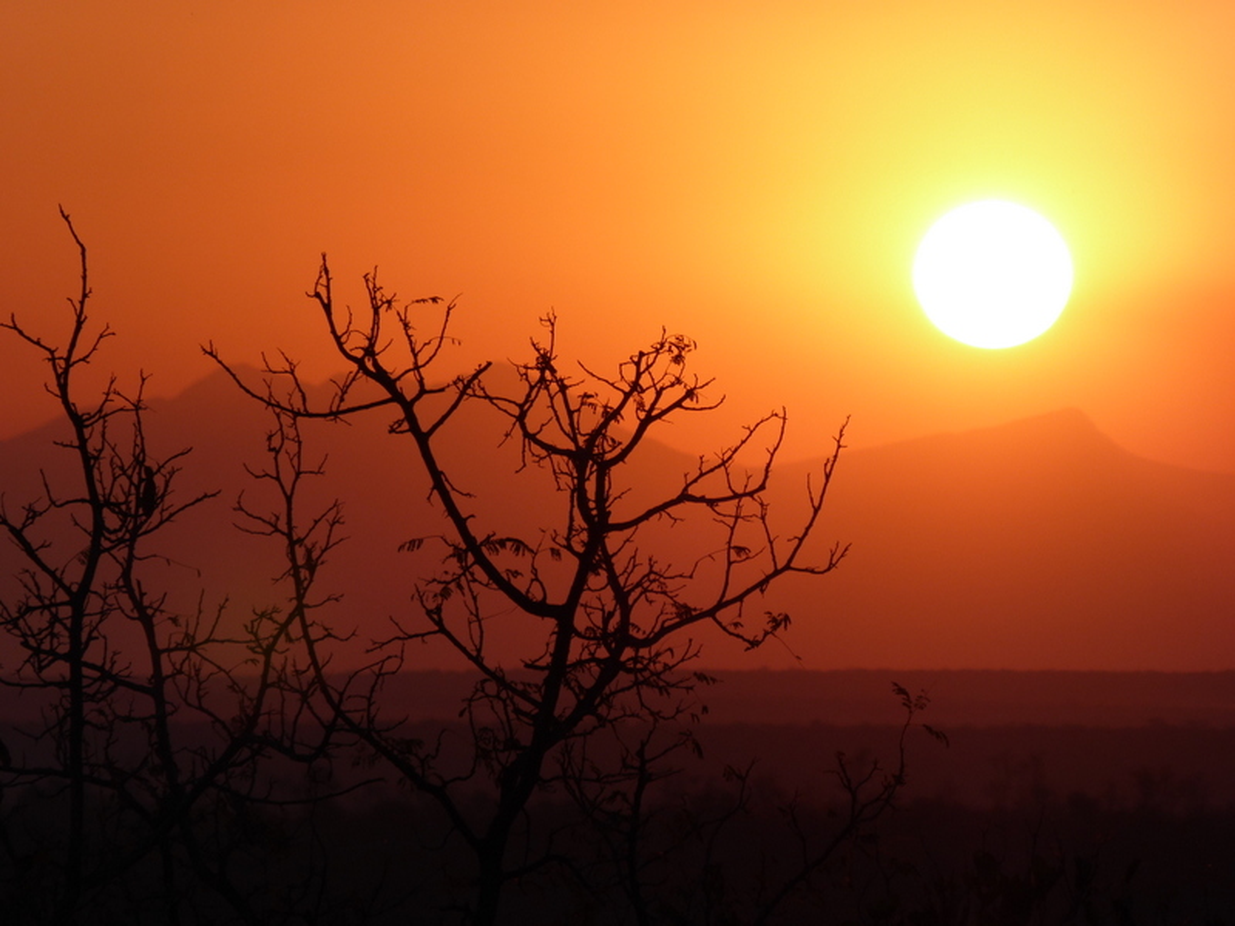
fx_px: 16590
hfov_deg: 4.3
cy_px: 463
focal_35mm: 465
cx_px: 618
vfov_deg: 3.2
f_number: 6
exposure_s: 1/500
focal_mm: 83.4
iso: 100
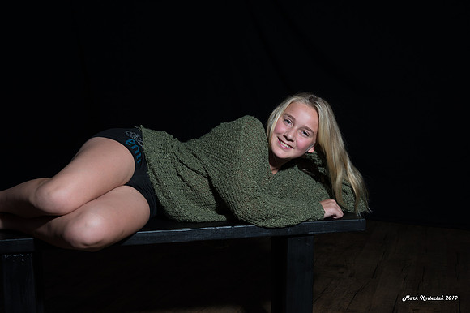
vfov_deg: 28.0
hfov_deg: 41.1
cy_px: 156
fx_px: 626
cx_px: 235
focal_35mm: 48
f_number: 8
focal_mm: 48
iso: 200
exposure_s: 1/250
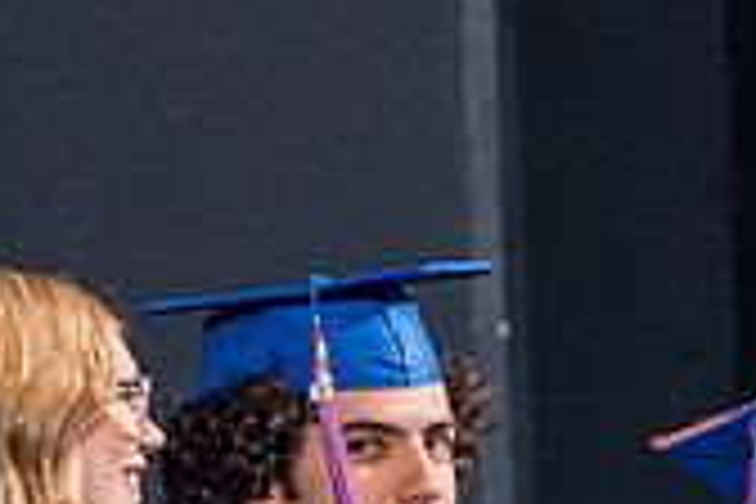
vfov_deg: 2.4
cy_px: 877
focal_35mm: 567
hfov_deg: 3.6
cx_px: 681
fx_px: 11906
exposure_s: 1/160
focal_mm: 104
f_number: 3.5
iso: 500
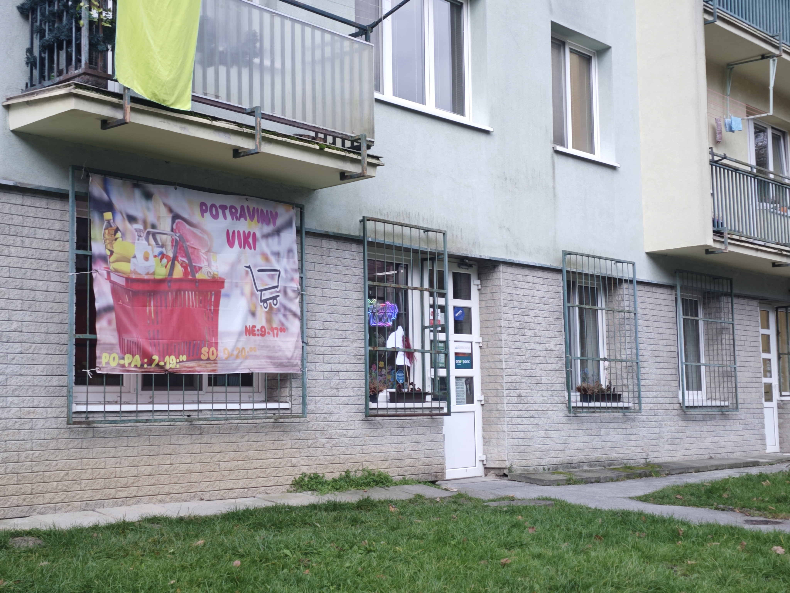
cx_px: 395
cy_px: 296
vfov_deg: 29.7
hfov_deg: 38.9
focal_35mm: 49
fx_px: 1118
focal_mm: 6.55
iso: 64
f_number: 1.6
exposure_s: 1/100
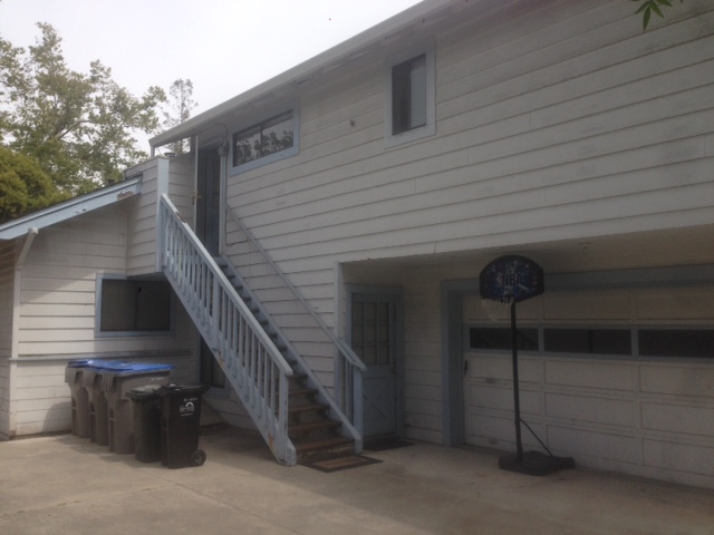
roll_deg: -0.4
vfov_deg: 42.9
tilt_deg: +6.0
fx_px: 681
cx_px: 357
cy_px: 268
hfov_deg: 55.4
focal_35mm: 33
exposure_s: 1/1466
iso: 50
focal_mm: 4.12
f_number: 2.4
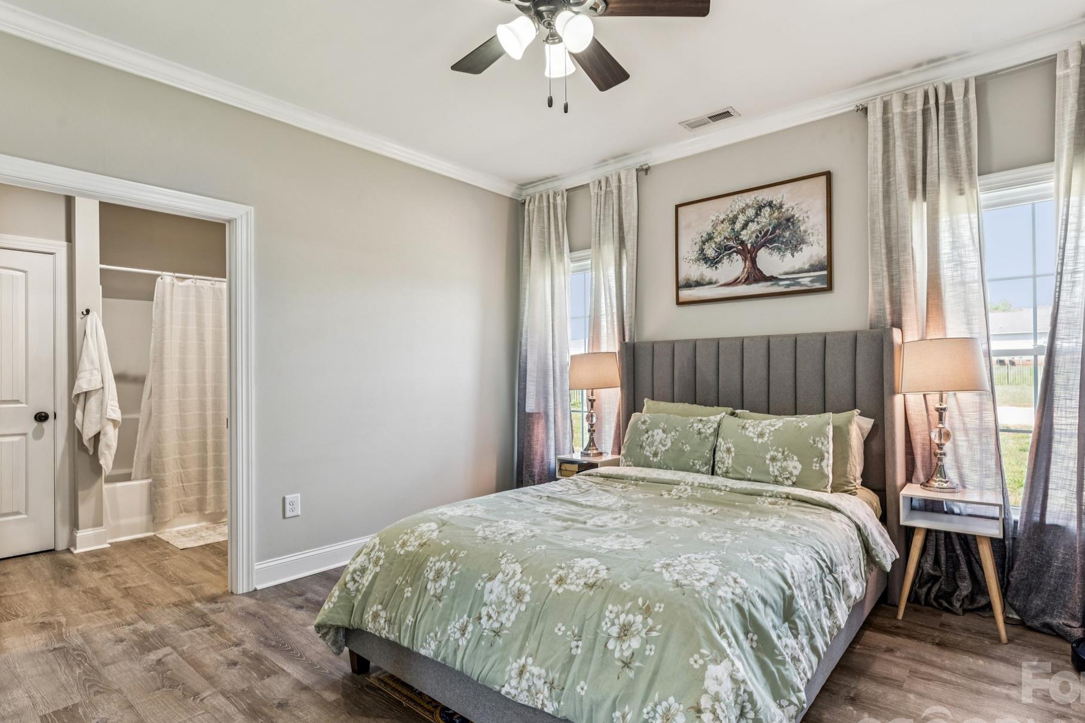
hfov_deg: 88.6
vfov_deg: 66.4
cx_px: 602
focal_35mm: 18
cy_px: 372
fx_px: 553
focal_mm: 16.3
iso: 100
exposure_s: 1/2.5
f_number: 9
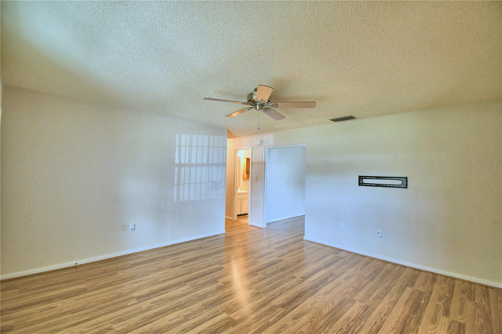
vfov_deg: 77.3
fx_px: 209
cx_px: 251
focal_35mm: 15
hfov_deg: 100.4
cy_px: 167
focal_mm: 10
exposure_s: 1/30
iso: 640
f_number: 4.5
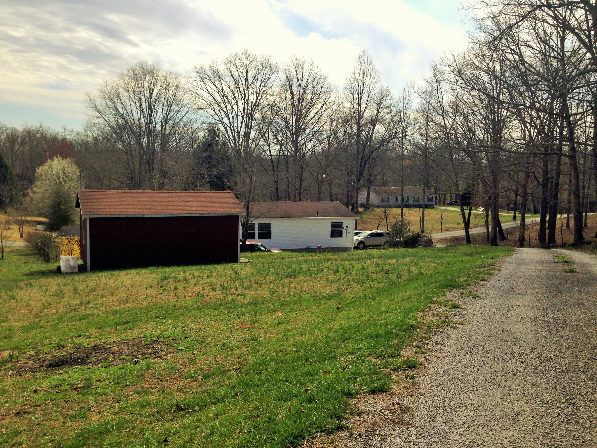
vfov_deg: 42.9
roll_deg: -1.8
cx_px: 298
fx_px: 569
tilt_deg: -5.7
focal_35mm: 33
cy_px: 224
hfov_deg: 55.4
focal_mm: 4.12
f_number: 2.4
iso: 50
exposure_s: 1/1938
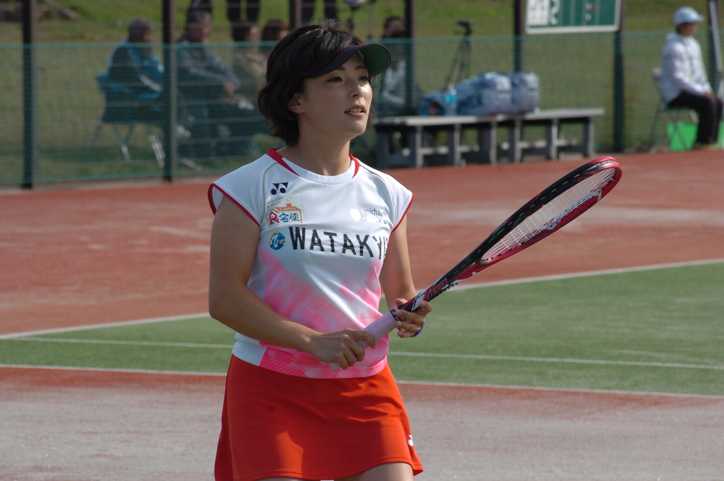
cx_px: 362
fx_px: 4974
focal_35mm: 248
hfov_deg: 8.3
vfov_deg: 5.5
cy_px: 240
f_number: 9.5
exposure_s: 1/500
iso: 400
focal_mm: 165
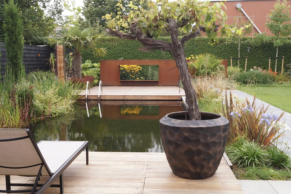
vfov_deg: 34.2
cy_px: 97
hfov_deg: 49.6
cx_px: 146
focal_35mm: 39
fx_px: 315
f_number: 13
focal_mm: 26
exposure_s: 1/6
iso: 200
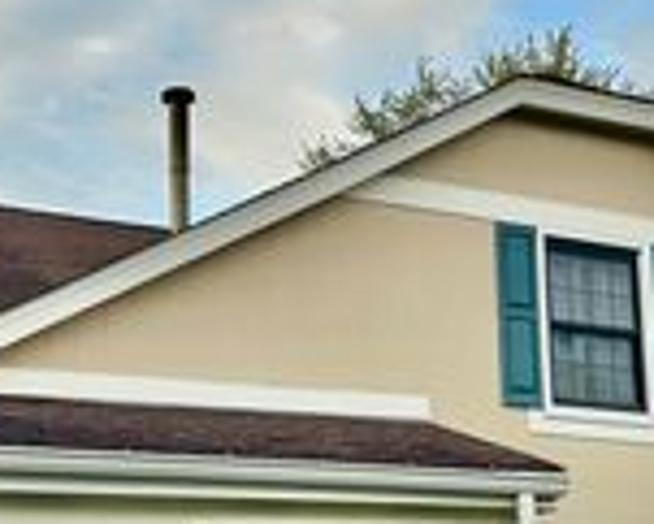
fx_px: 1627
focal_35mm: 84
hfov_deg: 22.6
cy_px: 240
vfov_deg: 18.3
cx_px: 463
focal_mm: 5.7
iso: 50
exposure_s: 1/569
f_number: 1.5
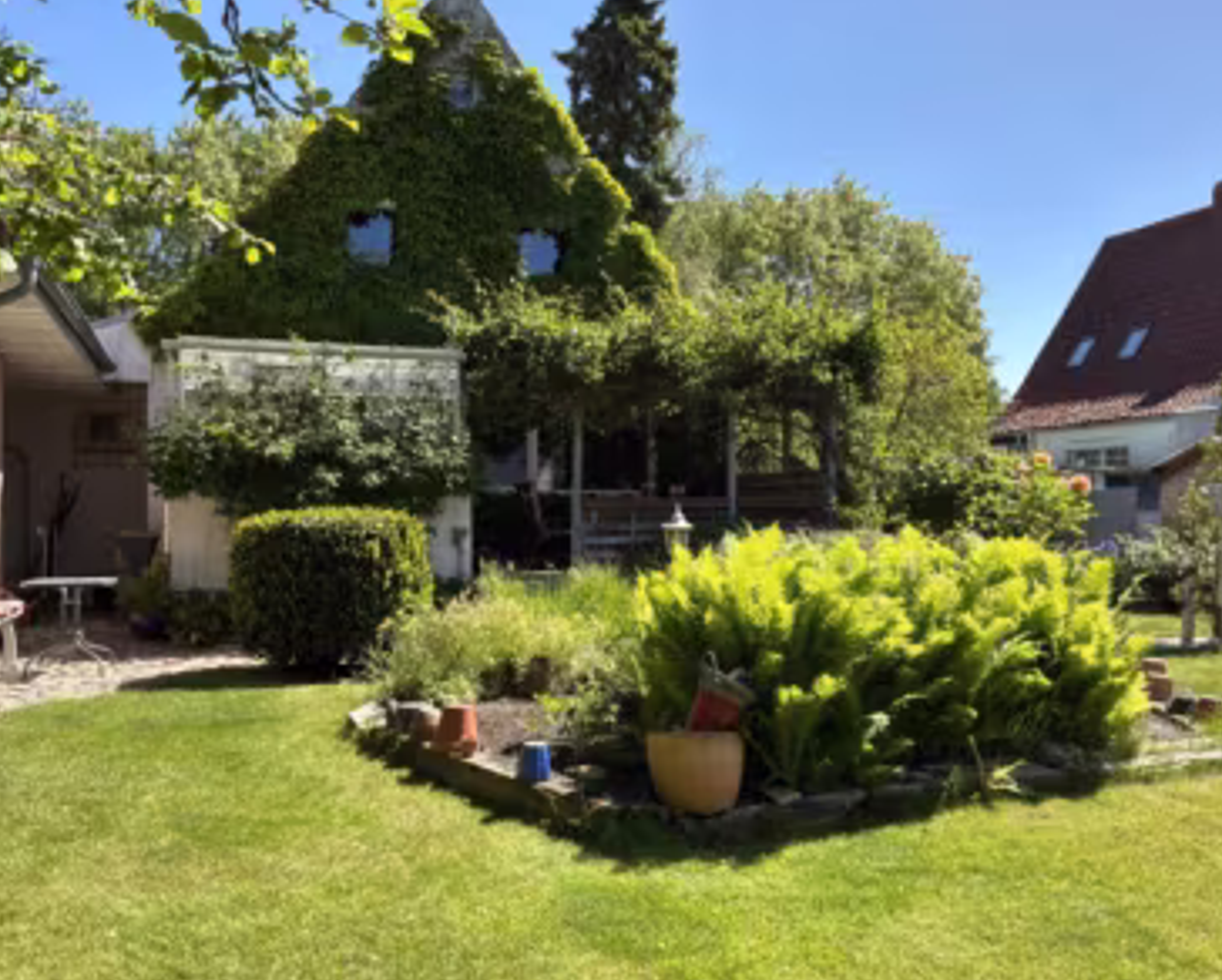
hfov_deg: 58.7
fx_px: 1086
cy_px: 490
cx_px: 604
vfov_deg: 48.6
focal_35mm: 30
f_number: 1.8
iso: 25
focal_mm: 3
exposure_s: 1/842
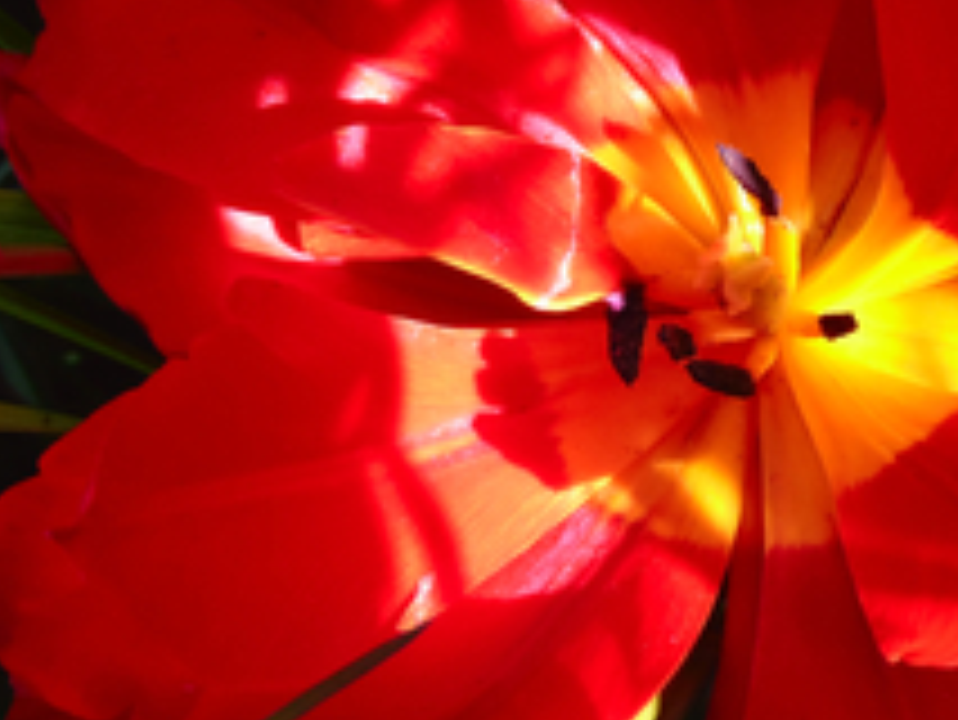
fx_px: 1495
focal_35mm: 54
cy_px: 374
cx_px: 850
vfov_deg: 27.1
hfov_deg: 33.7
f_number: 3.3
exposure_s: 1/320
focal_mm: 4.3
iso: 100
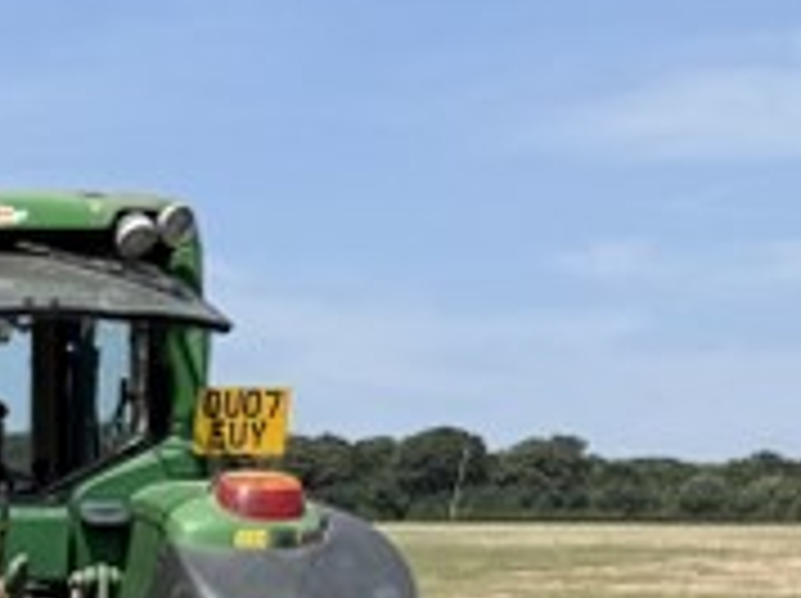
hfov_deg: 14.7
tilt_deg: -15.0
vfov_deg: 11.8
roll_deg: -2.1
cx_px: -850
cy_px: 1304
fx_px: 2496
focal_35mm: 108
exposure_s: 1/3759
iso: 80
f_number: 1.78
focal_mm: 6.76
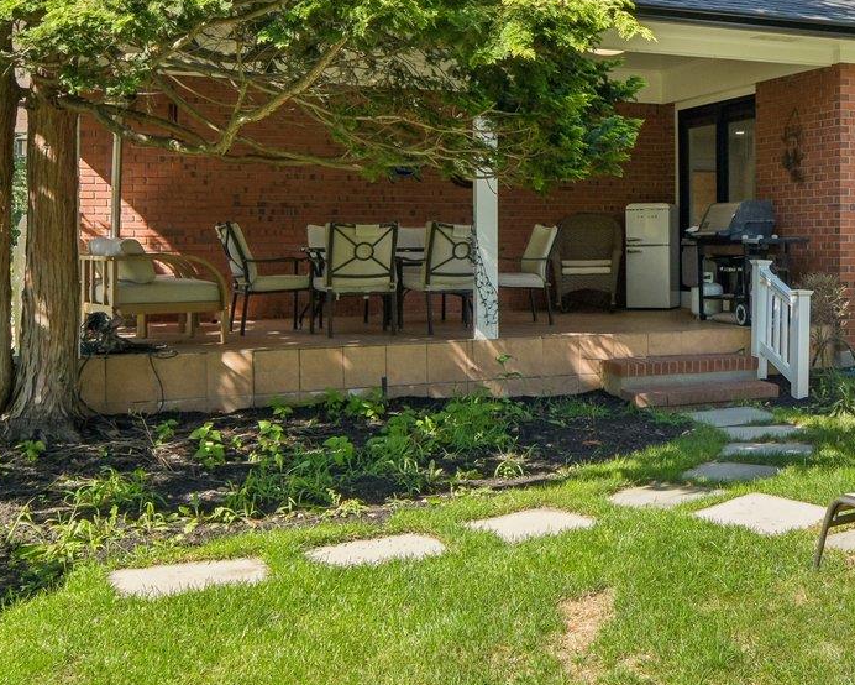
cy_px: 236
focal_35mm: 50
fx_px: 1266
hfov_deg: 35.5
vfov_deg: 30.1
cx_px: 740
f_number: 9
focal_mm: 18
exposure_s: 1/100
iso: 200
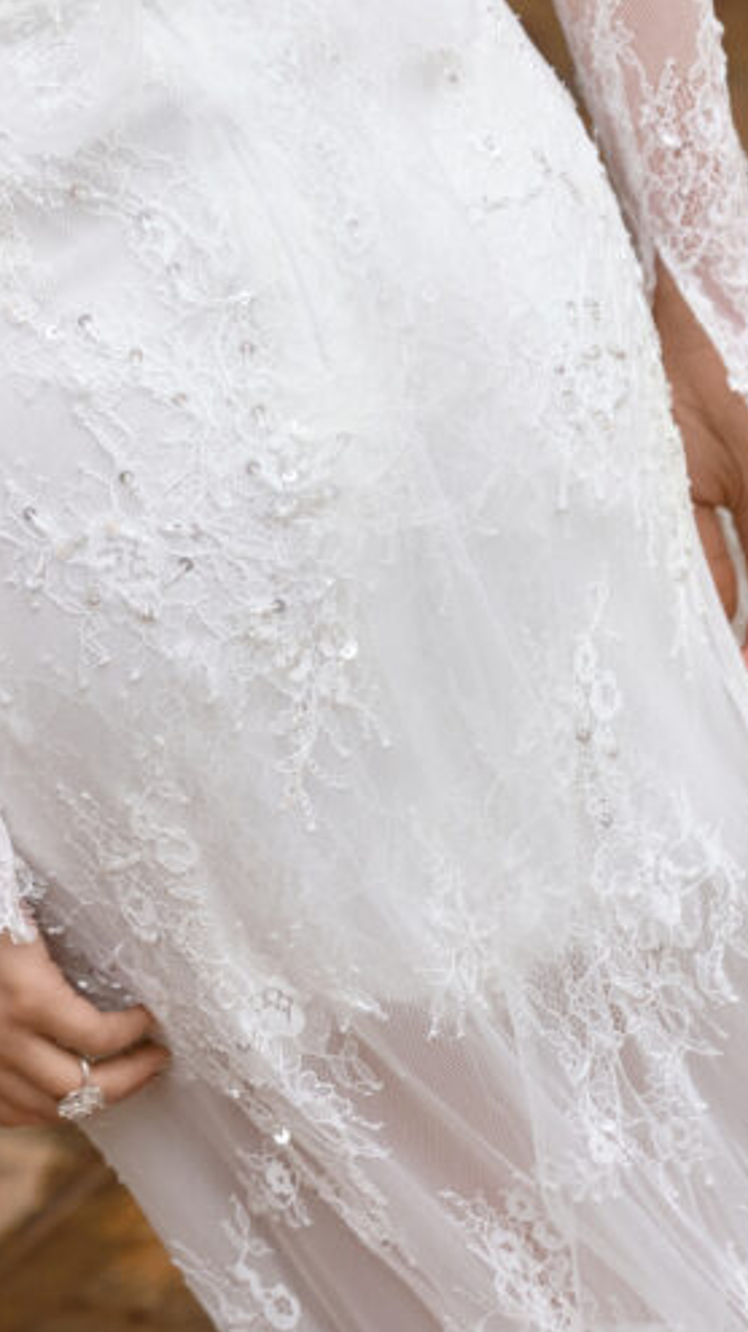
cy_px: 172
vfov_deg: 18.4
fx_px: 4060
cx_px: 100
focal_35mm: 115
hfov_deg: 10.5
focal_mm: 64
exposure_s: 1/125
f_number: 4
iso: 500
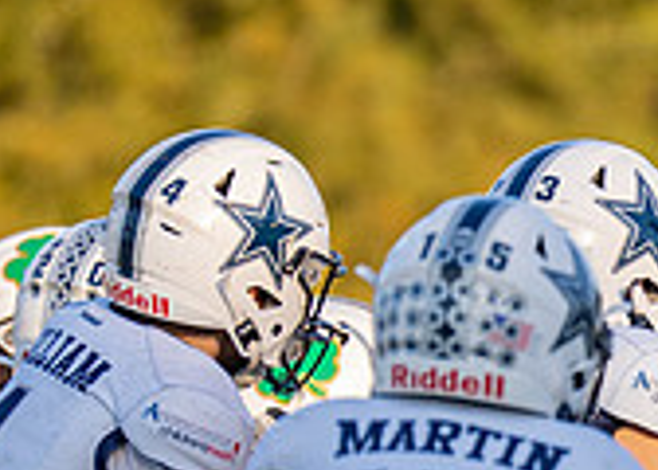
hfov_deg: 1.6
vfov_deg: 1.1
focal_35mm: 1254
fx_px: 23434
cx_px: 1037
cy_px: 574
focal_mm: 200
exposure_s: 1/2000
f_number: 2.8
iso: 400
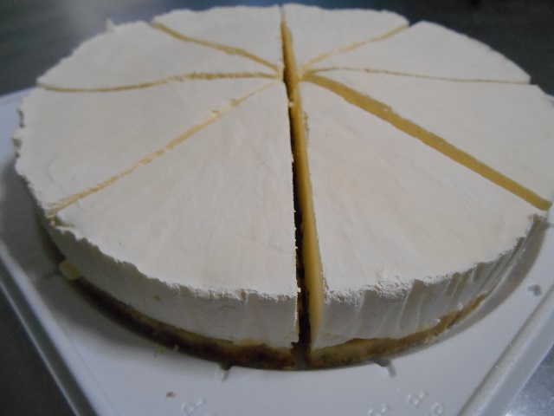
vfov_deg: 53.1
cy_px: 208
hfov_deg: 67.3
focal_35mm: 26
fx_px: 416
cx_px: 277
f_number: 3.4
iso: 800
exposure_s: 1/125
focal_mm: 4.7
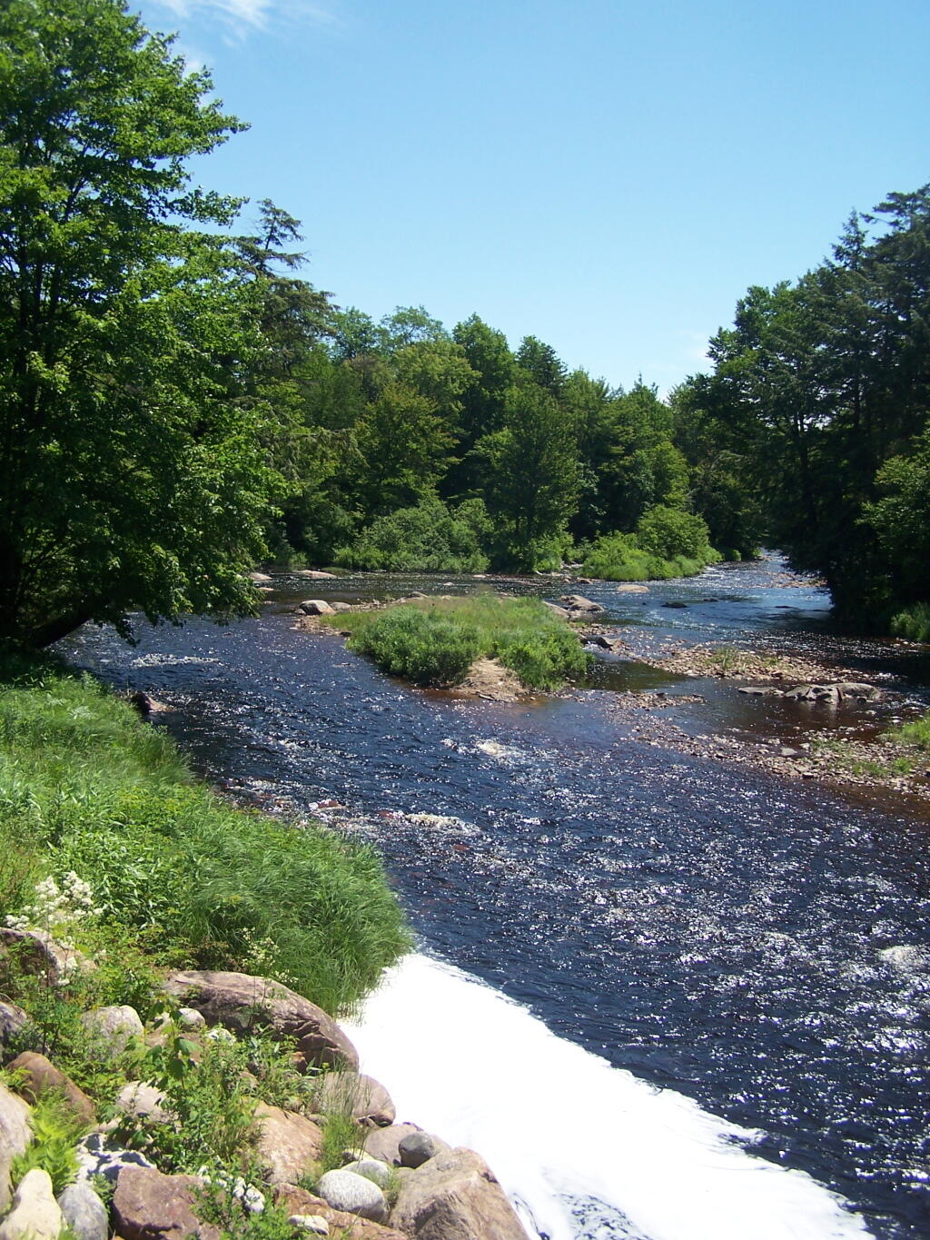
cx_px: 465
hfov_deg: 37.7
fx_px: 1361
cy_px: 620
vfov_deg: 49.0
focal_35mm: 38
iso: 80
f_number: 2.8
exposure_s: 1/1000
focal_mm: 6.3
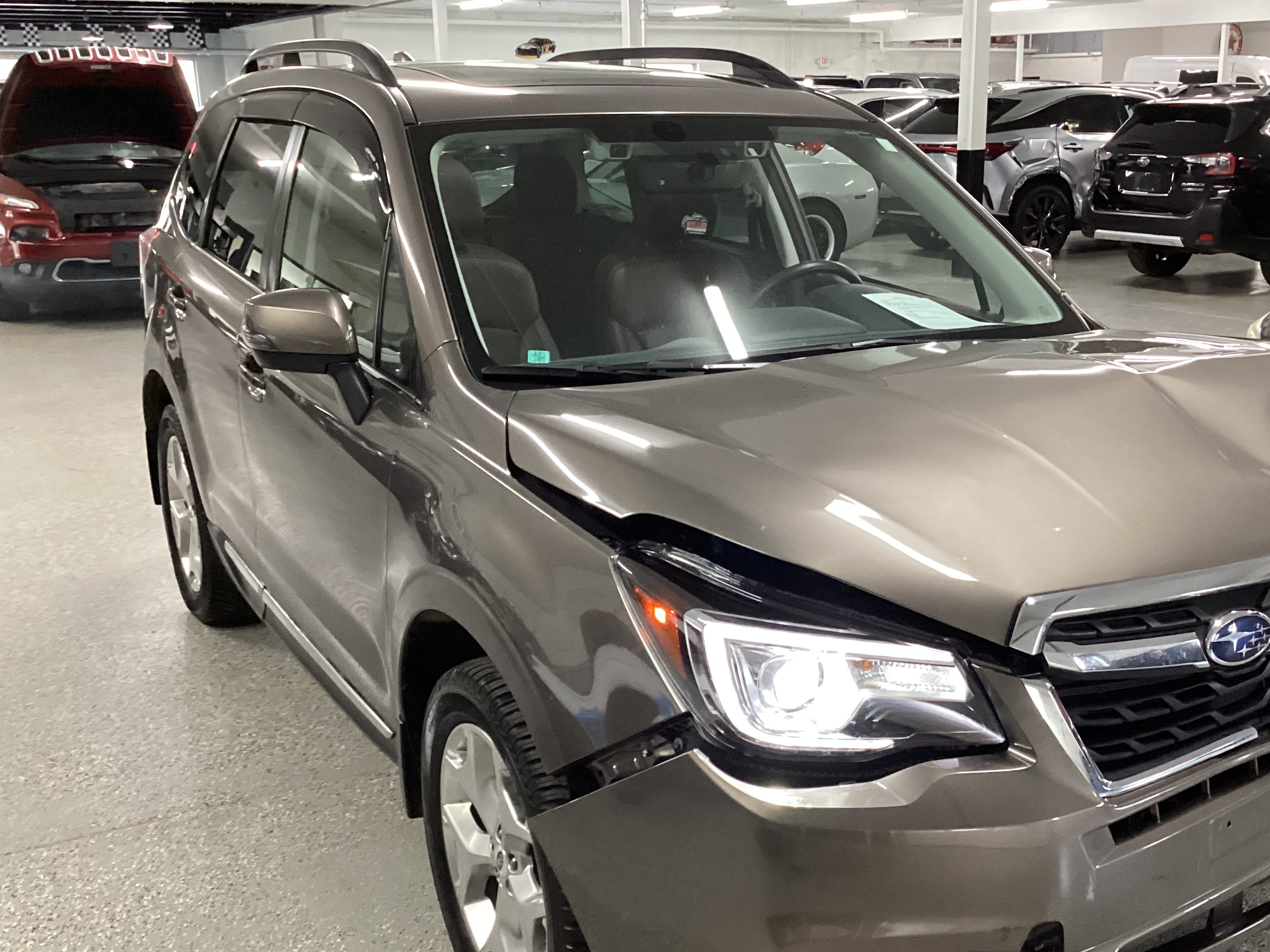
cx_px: 783
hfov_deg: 46.4
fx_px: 1467
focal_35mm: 40
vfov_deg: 35.7
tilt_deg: -21.1
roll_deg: -0.8
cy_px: 597
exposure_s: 1/60
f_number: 2.4
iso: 320
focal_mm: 3.3
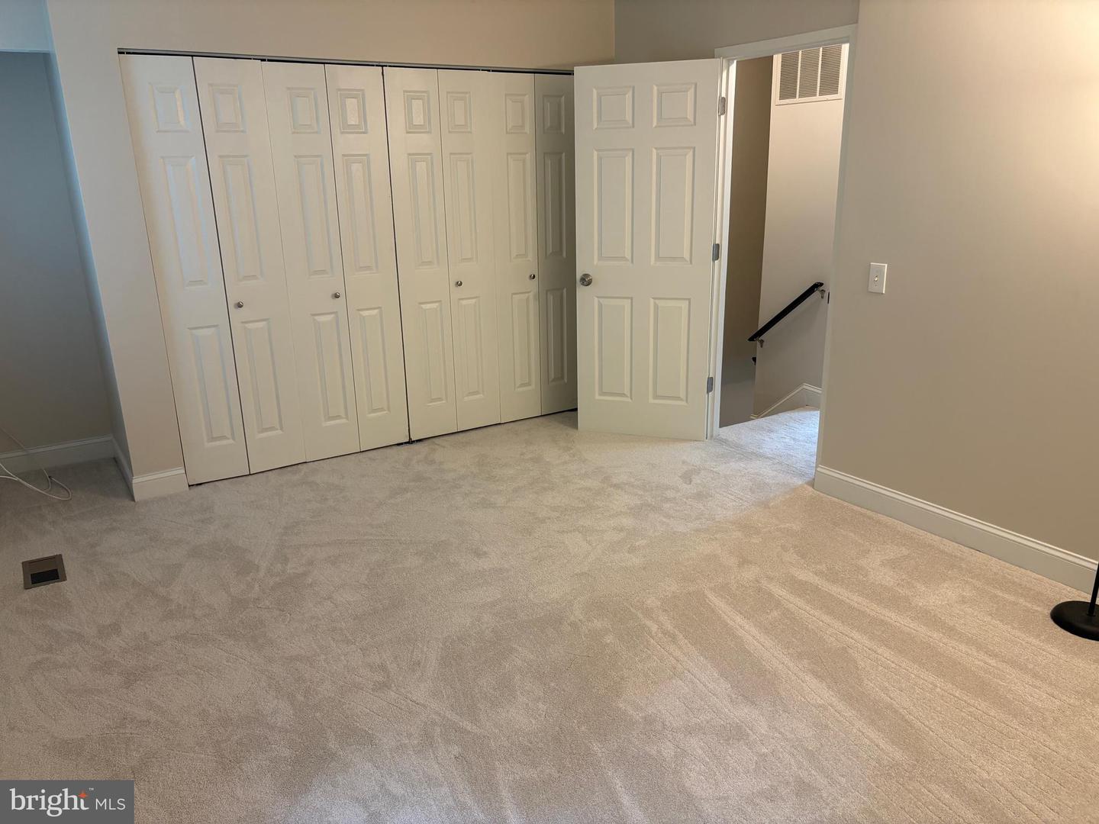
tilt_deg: -16.9
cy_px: 412
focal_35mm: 26
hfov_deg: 67.3
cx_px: 550
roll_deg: +1.4
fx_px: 825
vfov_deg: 53.1
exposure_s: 1/60
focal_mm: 5.96
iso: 125
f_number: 1.6
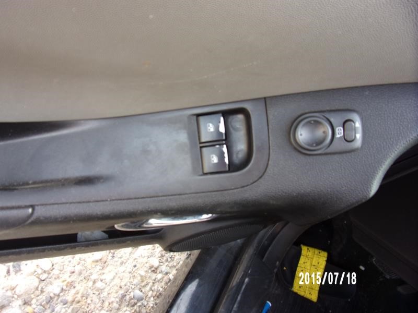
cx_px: 209
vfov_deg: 56.8
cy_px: 156
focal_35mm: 24
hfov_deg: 71.6
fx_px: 290
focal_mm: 4.3
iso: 80
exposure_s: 1/38
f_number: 3.3
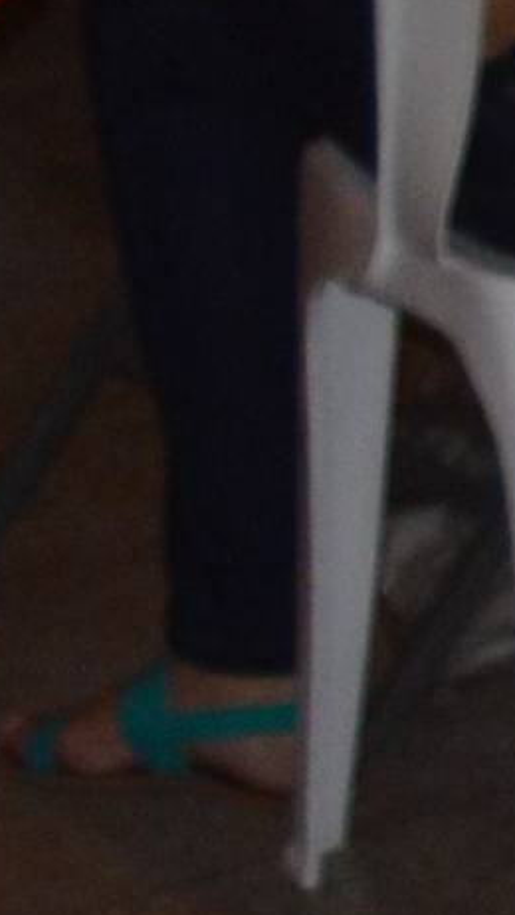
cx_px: 2636
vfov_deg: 7.8
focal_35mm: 276
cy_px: 16
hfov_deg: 3.9
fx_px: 6698
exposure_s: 1/60
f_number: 3.5
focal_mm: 18
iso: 450
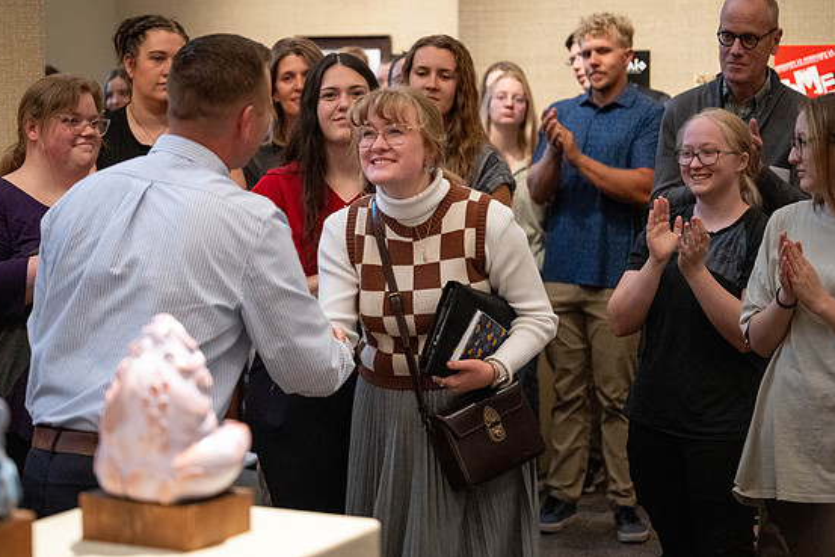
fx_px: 1902
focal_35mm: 82
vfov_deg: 16.7
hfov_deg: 24.8
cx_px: 405
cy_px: 246
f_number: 2.8
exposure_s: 1/250
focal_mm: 70
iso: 5000
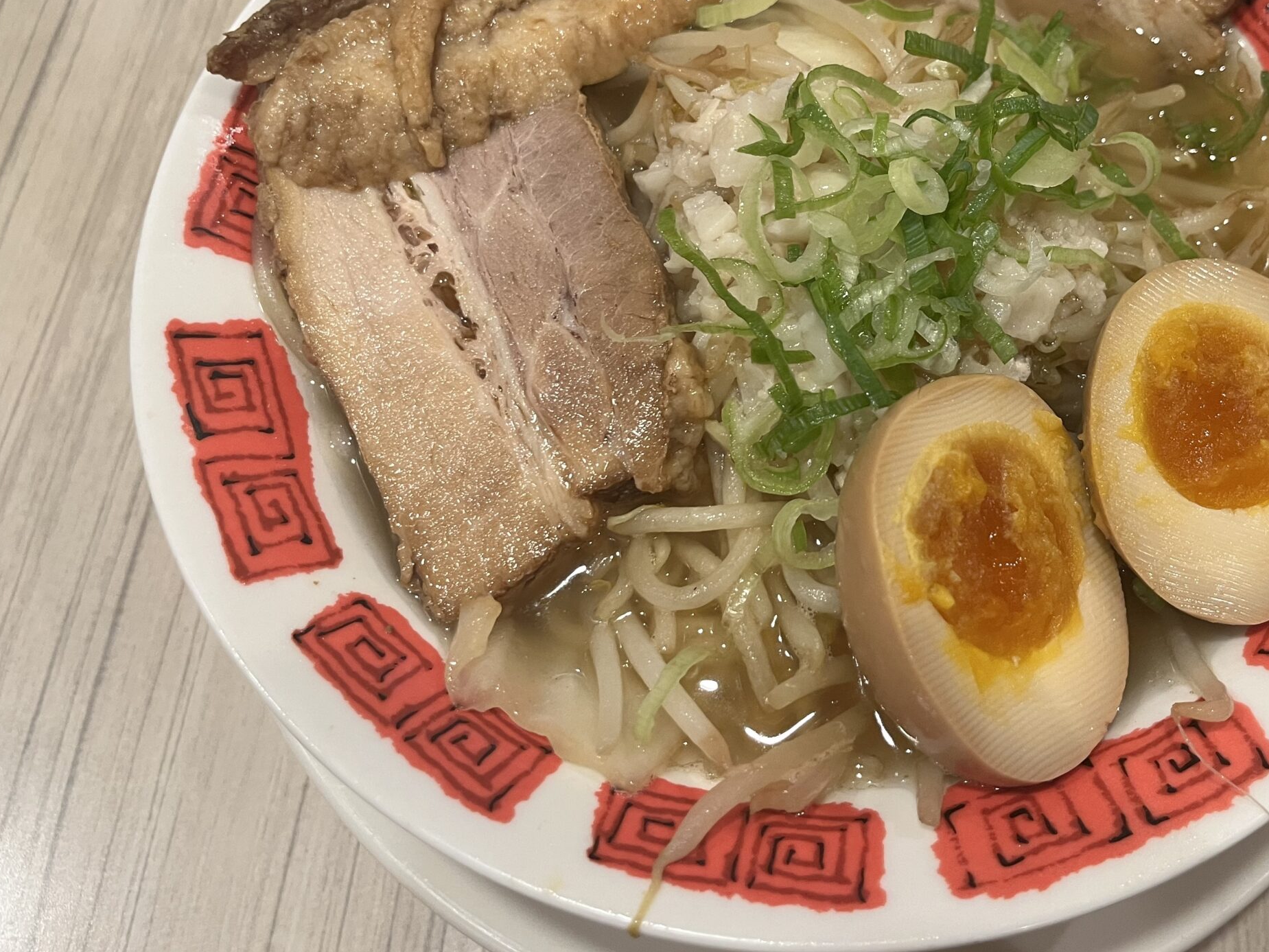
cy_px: 327
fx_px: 1320
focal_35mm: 36
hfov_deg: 50.4
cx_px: 851
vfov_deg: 39.3
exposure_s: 1/50
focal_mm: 5.1
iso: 160
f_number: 1.6
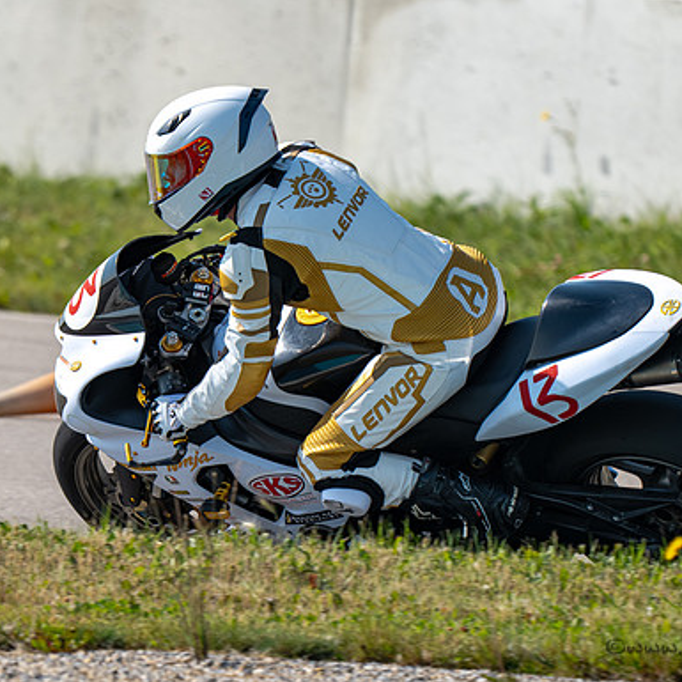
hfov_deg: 1.5
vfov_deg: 1.5
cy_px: 527
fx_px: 26436
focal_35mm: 1186
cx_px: 363
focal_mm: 600
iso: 220
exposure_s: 1/1250
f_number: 6.3
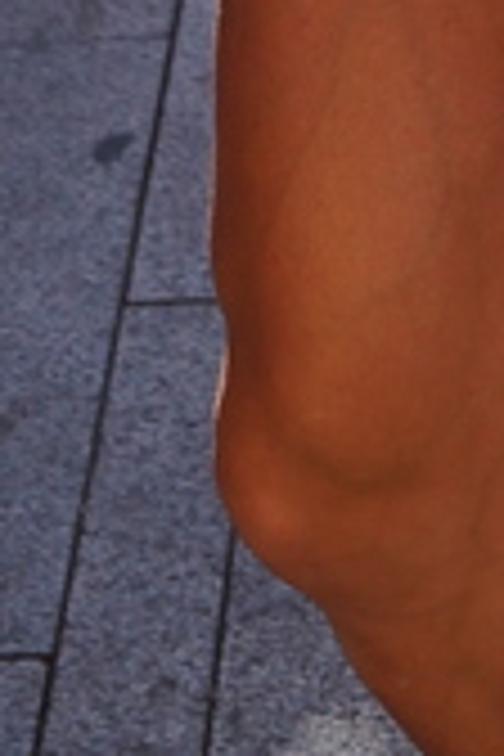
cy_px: -830
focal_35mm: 169
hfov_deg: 7.9
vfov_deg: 10.9
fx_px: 3549
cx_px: 788
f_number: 3.5
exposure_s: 1/800
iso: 200
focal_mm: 20
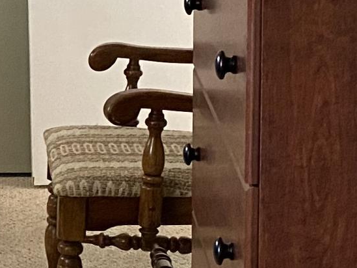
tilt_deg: -11.5
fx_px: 1465
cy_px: 106
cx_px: -425
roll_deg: +4.7
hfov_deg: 11.9
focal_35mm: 142
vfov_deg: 10.4
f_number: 1.8
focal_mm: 4.25
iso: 400
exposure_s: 1/60
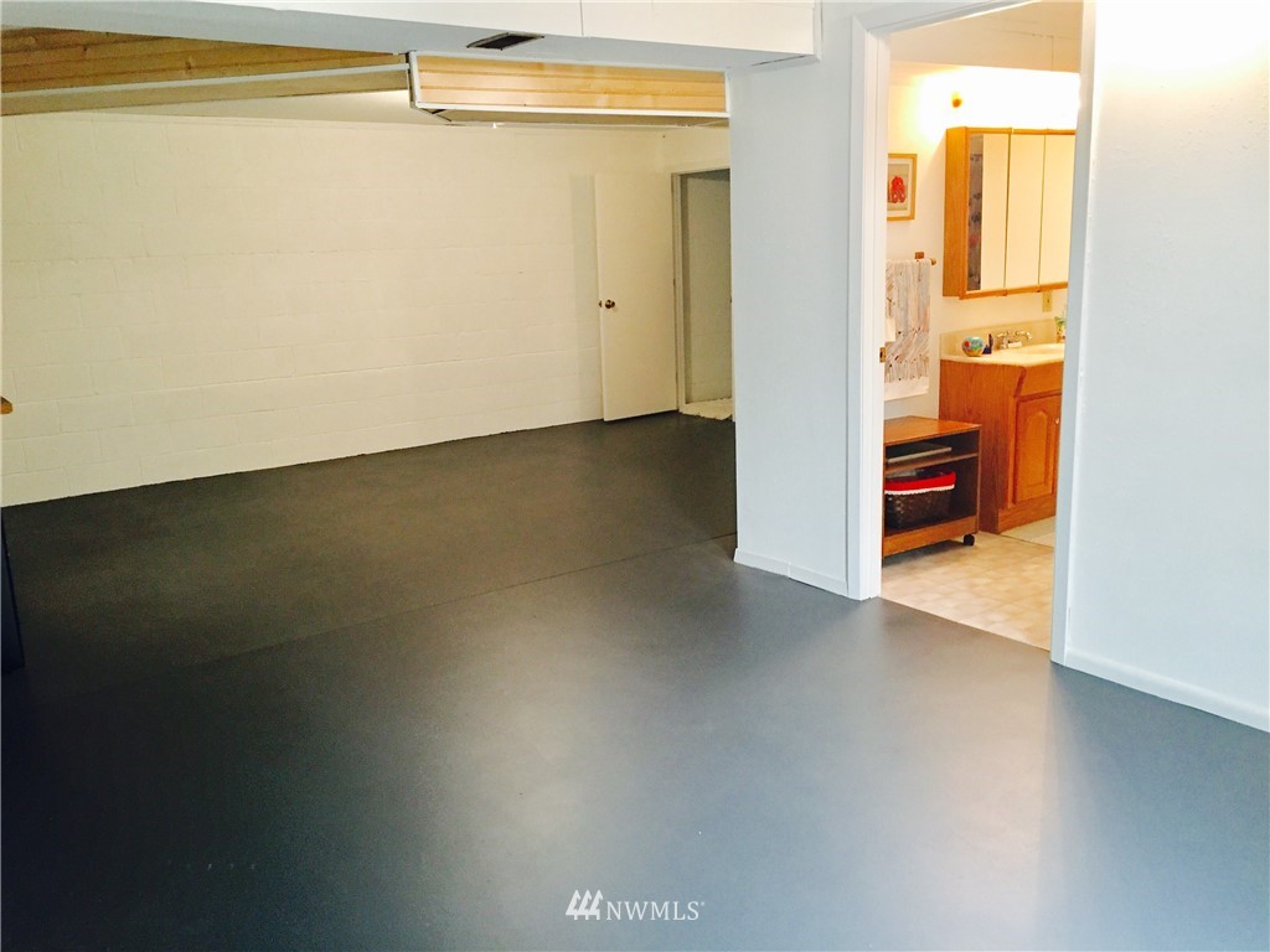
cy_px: 476
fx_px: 1064
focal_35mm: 29
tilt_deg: -11.7
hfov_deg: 61.7
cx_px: 635
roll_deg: +2.6
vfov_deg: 48.2
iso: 125
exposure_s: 1/30
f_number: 2.2
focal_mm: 4.15
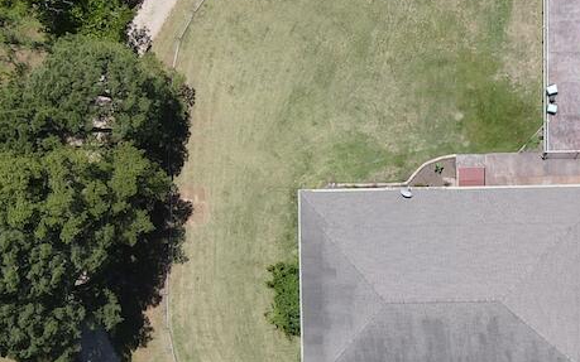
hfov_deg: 25.6
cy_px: 143
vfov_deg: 18.3
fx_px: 1122
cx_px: 719
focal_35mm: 71
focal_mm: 4.5
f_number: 2.8
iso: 100
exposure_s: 1/640
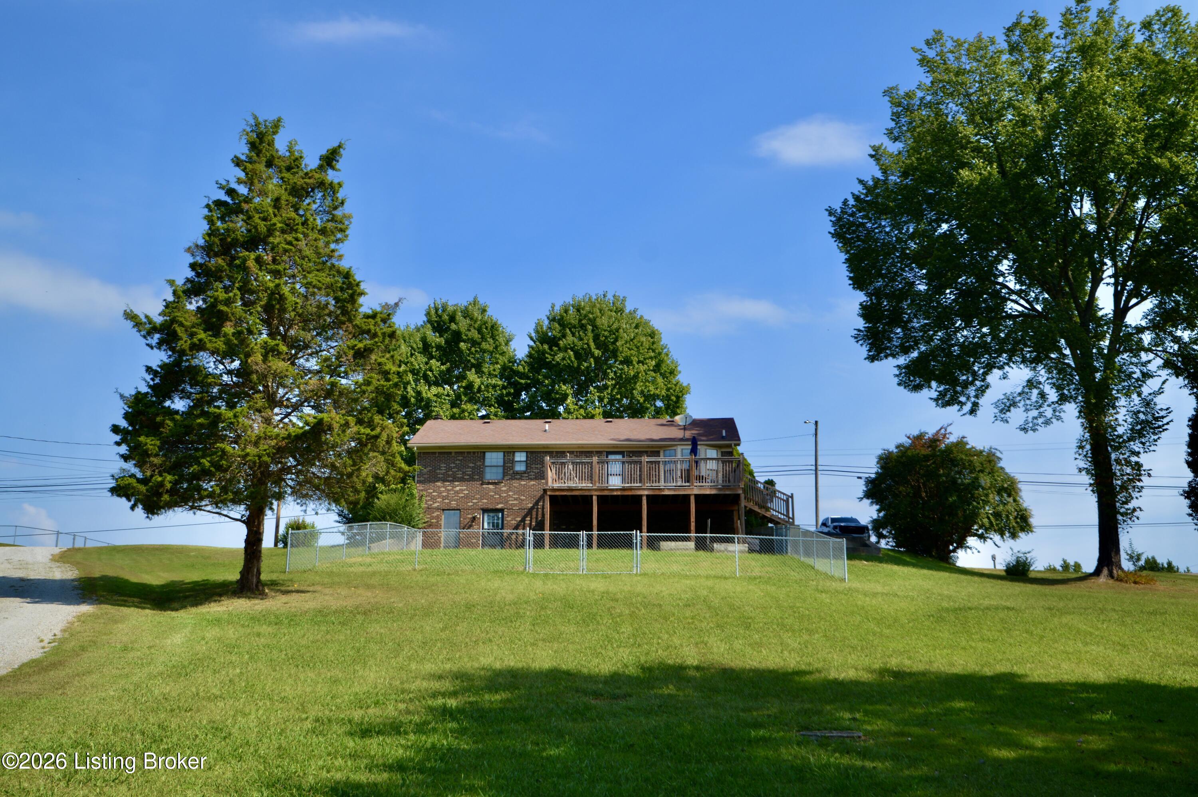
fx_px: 1197
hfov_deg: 53.2
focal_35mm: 36
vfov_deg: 36.8
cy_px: 398
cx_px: 599
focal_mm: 24
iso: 100
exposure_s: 1/200
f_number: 7.1
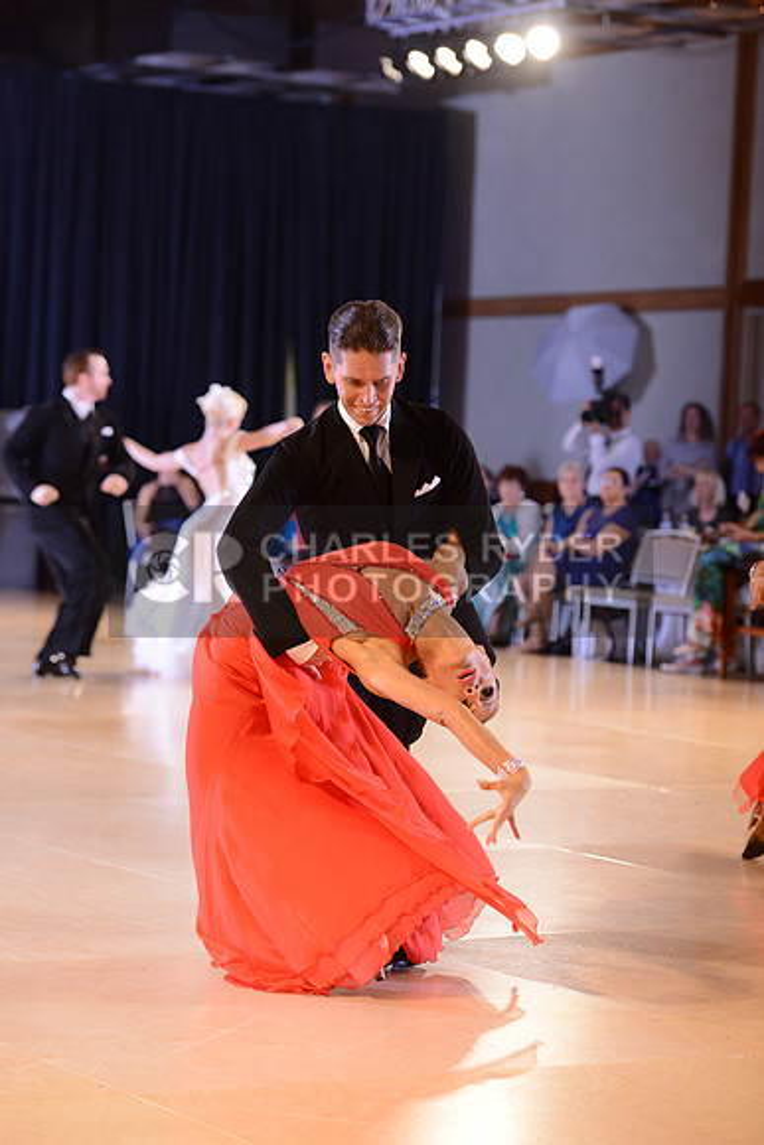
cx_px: 382
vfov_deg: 20.0
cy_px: 572
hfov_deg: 13.4
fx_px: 3245
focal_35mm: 102
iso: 1600
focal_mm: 102
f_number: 3.5
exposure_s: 1/250
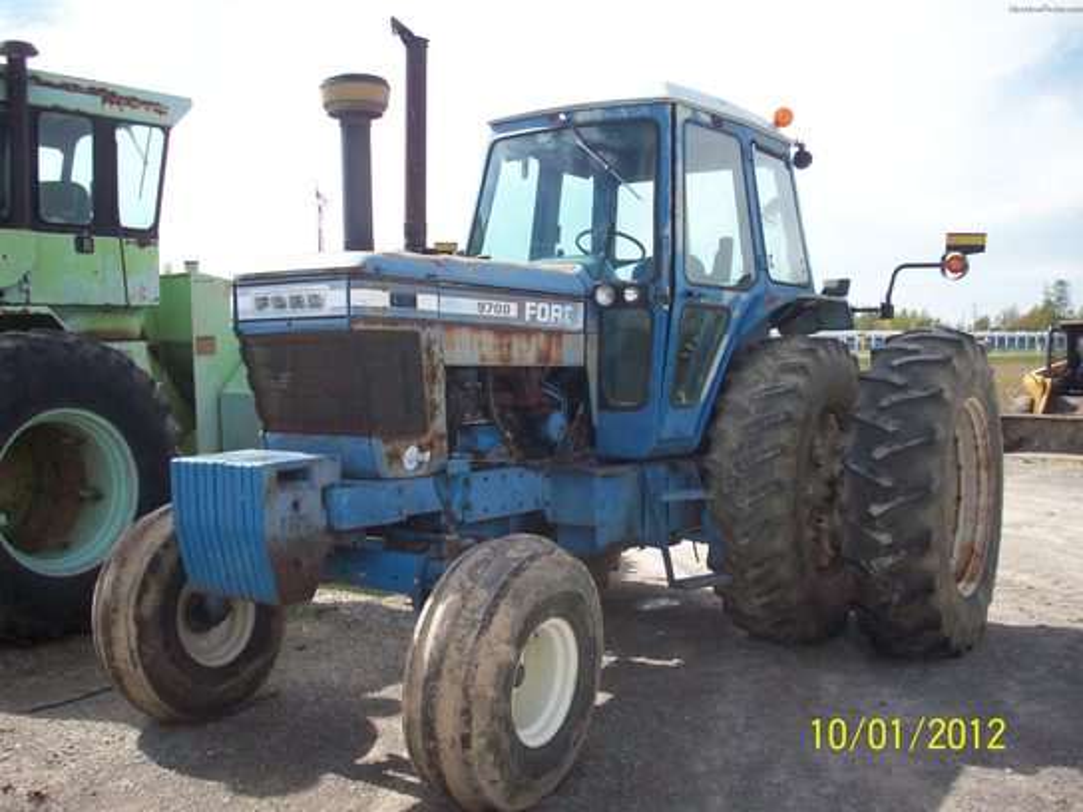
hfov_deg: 50.1
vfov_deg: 38.7
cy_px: 406
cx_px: 542
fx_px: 1158
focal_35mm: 37
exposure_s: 1/414
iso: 160
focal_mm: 6.2
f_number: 5.6
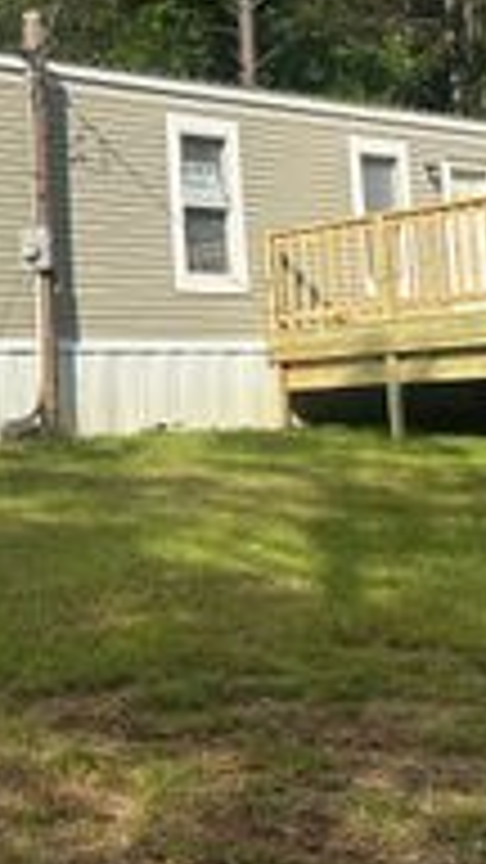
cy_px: 245
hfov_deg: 17.3
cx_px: -4
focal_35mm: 68
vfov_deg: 30.6
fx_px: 1558
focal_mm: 6.86
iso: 80
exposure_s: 1/7576
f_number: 1.78
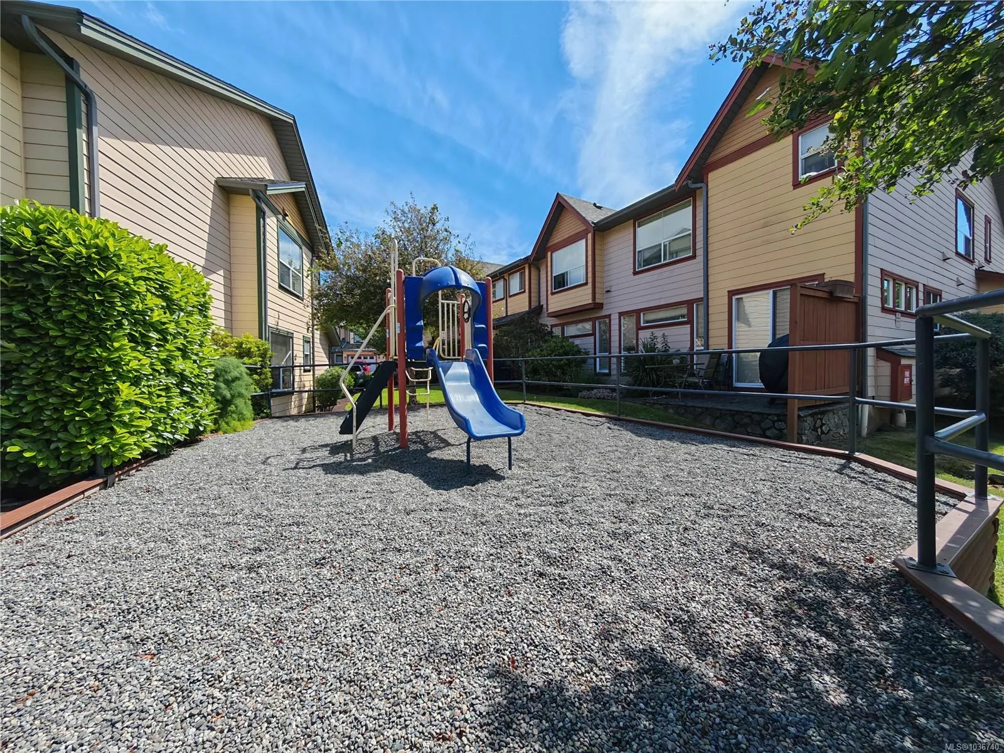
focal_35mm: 13
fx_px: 377
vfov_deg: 89.9
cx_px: 502
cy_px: 376
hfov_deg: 106.2
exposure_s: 1/1400
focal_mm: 1.82
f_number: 2
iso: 50
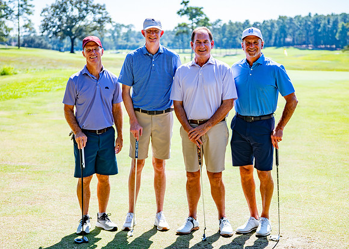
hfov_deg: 30.0
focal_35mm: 66
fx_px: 652
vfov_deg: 21.6
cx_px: 183
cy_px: 124
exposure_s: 1/1000
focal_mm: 48
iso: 100
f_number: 2.8
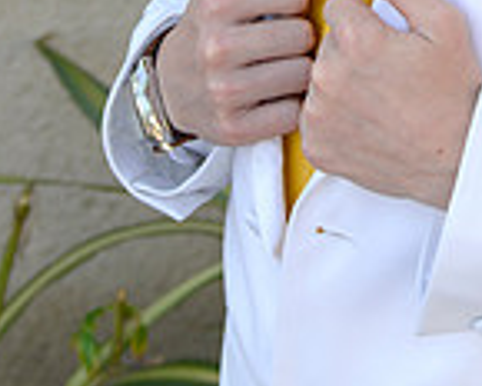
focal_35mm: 163
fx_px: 2325
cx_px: 477
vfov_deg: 9.0
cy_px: -329
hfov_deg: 11.7
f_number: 7.1
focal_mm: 56
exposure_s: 1/160
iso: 200
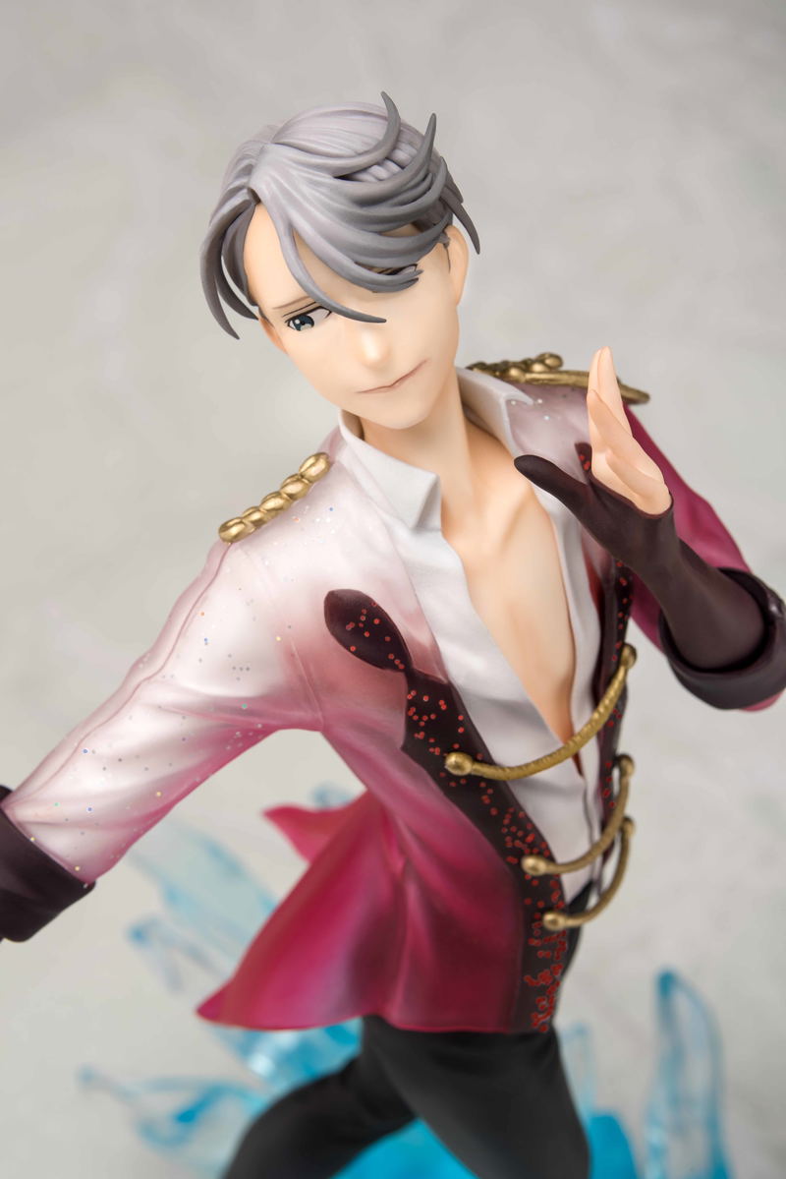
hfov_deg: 27.0
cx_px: 393
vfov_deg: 39.6
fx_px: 1636
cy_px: 590
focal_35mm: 50
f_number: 2.8
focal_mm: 50
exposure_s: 1/100
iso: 64
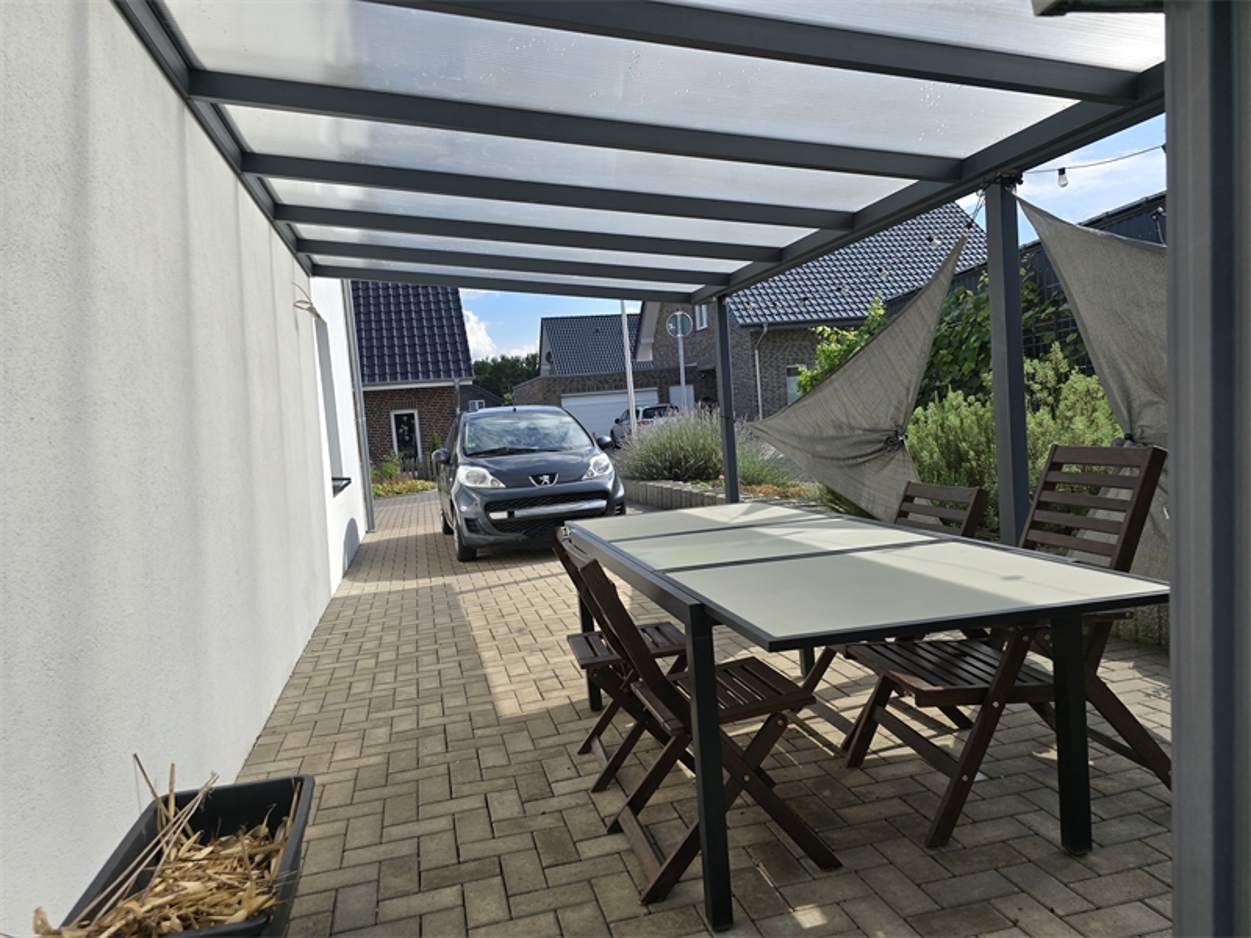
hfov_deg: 73.9
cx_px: 626
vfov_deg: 58.9
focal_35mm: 23
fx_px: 831
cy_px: 469
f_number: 1.7
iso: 12
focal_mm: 6.3
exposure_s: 1/666
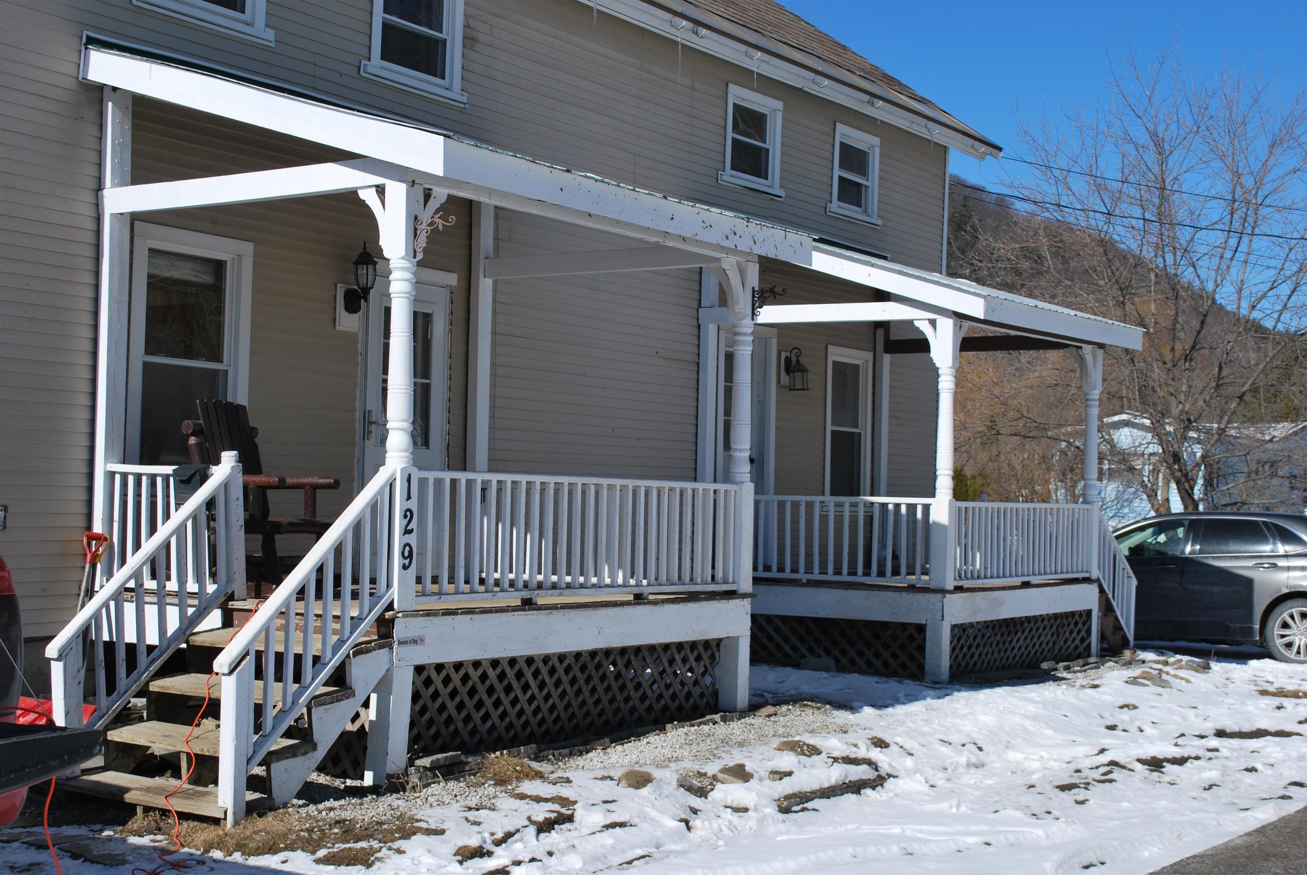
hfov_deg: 41.1
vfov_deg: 28.1
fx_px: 1745
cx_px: 654
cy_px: 438
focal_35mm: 48
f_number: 9
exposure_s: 1/320
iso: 100
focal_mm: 32
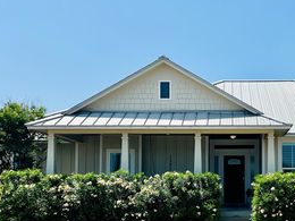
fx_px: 426
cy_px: 166
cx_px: 221
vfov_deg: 28.7
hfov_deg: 37.3
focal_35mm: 50
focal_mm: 5.7
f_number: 1.5
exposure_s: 1/6579
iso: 50
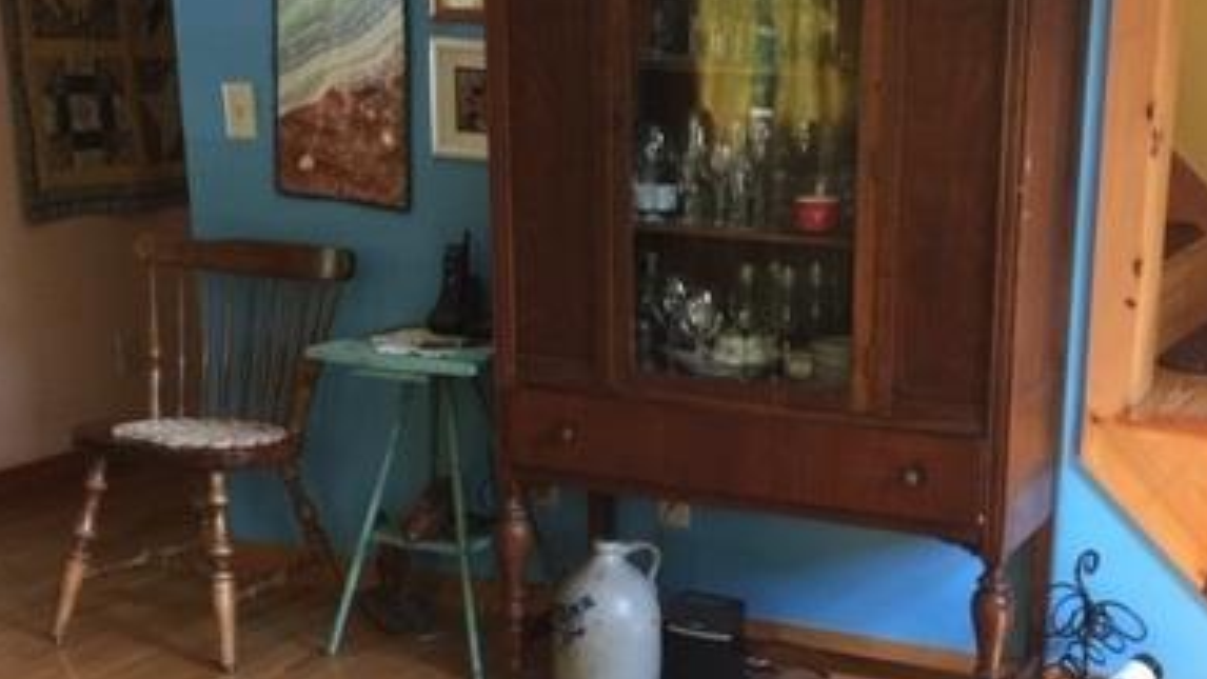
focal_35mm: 53
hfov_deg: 38.5
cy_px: 531
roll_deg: -1.3
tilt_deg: -17.2
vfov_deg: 22.4
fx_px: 1696
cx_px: 840
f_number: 2.2
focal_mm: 4.15
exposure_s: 1/15
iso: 40
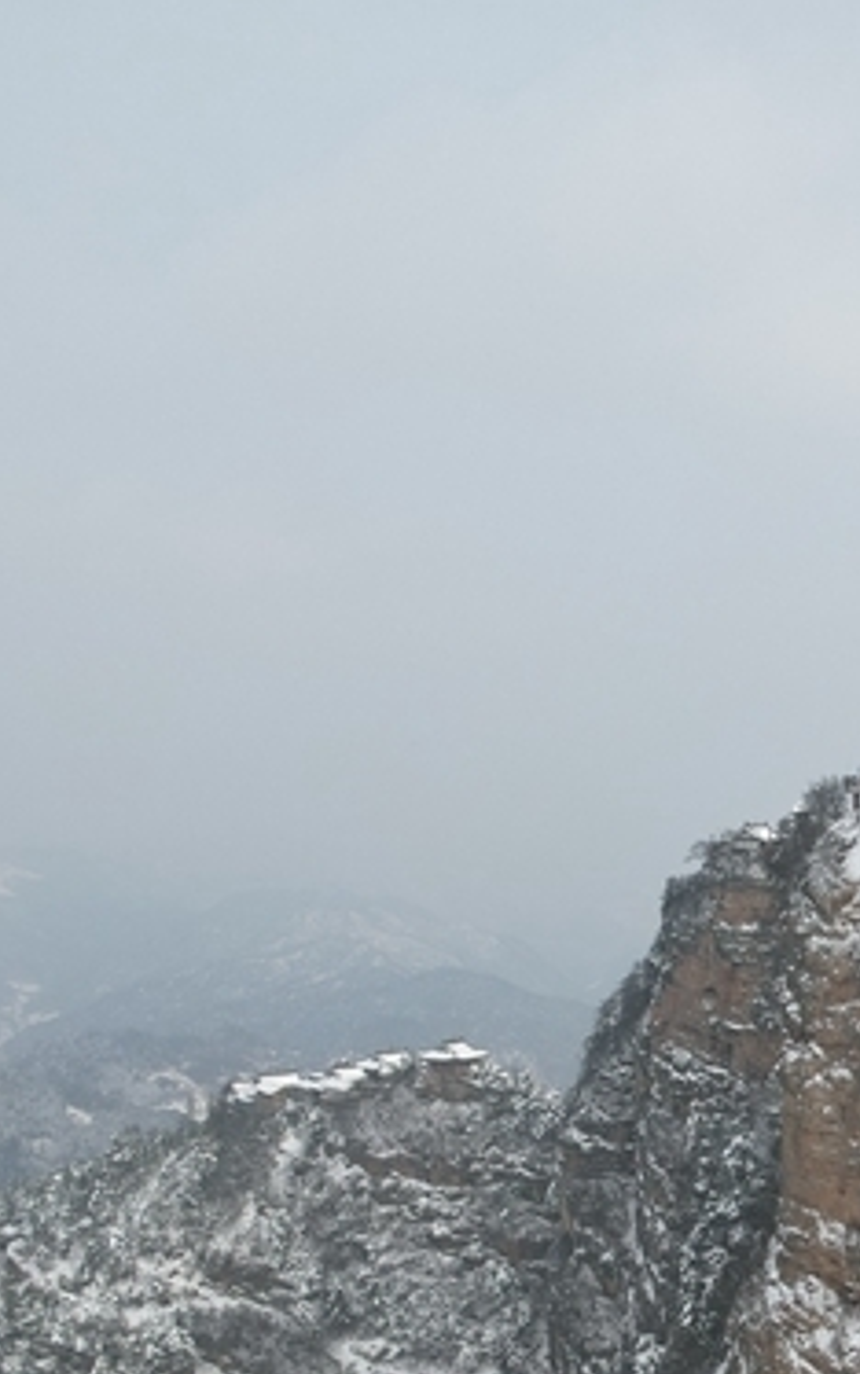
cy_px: 1018
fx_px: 2023
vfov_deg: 36.7
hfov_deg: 22.8
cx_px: 911
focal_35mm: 54
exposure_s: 1/1600
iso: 100
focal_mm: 8.38
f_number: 2.8
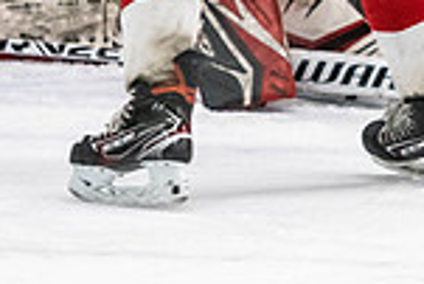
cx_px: 362
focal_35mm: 693
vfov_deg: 2.0
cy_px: -141
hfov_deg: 3.0
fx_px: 8170
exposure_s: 1/640
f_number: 2.8
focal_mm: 120
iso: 1800
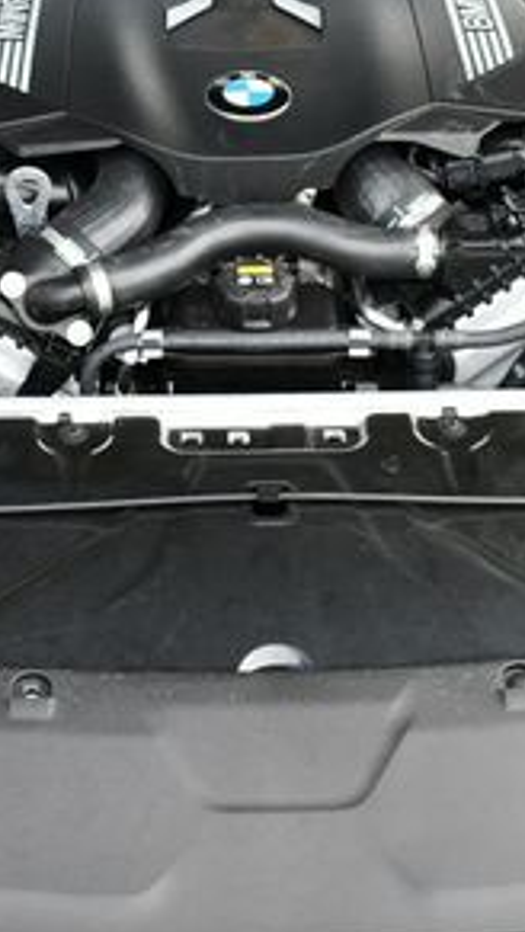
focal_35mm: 83
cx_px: 227
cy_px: 269
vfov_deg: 25.4
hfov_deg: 14.6
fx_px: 2051
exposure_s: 1/250
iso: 400
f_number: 5
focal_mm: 18
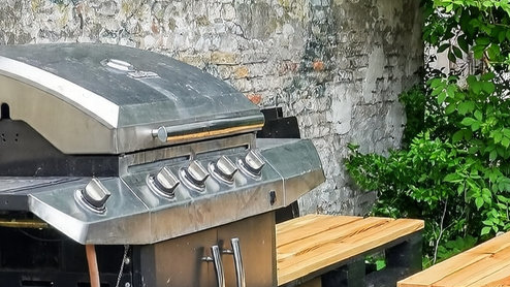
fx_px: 1542
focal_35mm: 114
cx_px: 339
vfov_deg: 10.6
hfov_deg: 18.7
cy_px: 12
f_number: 8
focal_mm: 21
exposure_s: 1/100
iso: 400
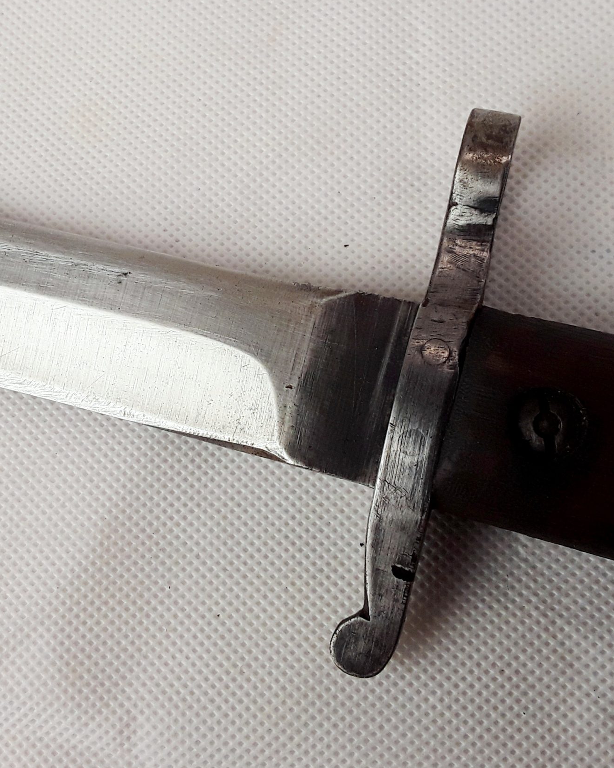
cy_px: 354
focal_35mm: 41
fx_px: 932
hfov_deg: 36.3
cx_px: 245
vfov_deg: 44.8
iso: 40
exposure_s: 1/108
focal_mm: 2.91
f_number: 1.9
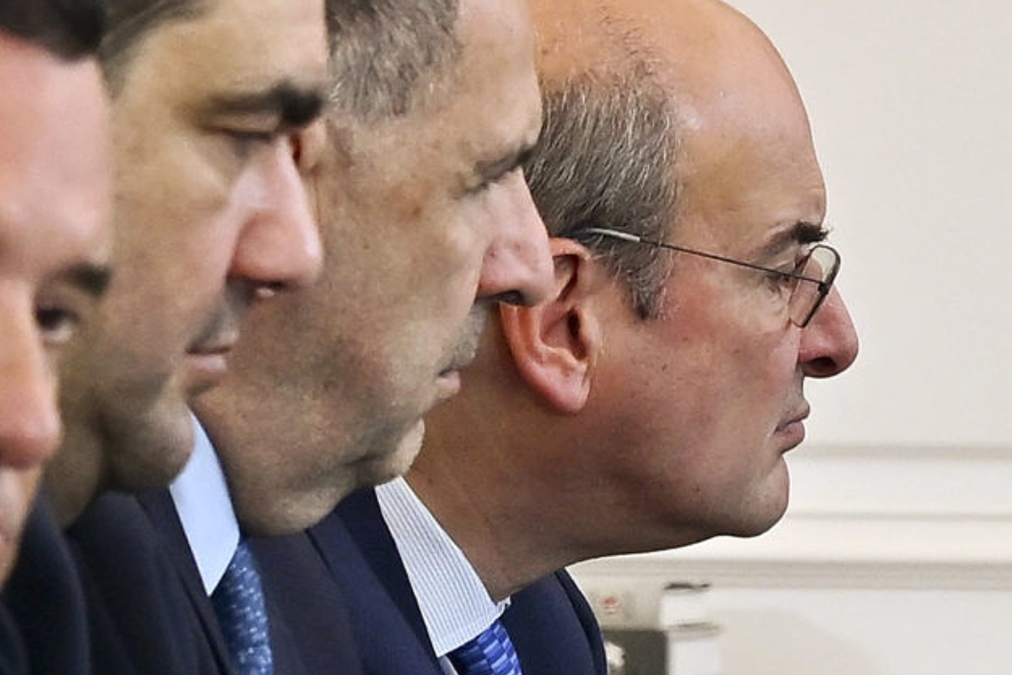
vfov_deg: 1.9
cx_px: 1543
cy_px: 239
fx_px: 20721
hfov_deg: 2.8
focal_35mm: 737
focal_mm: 120
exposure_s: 1/200
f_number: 5.6
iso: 1400
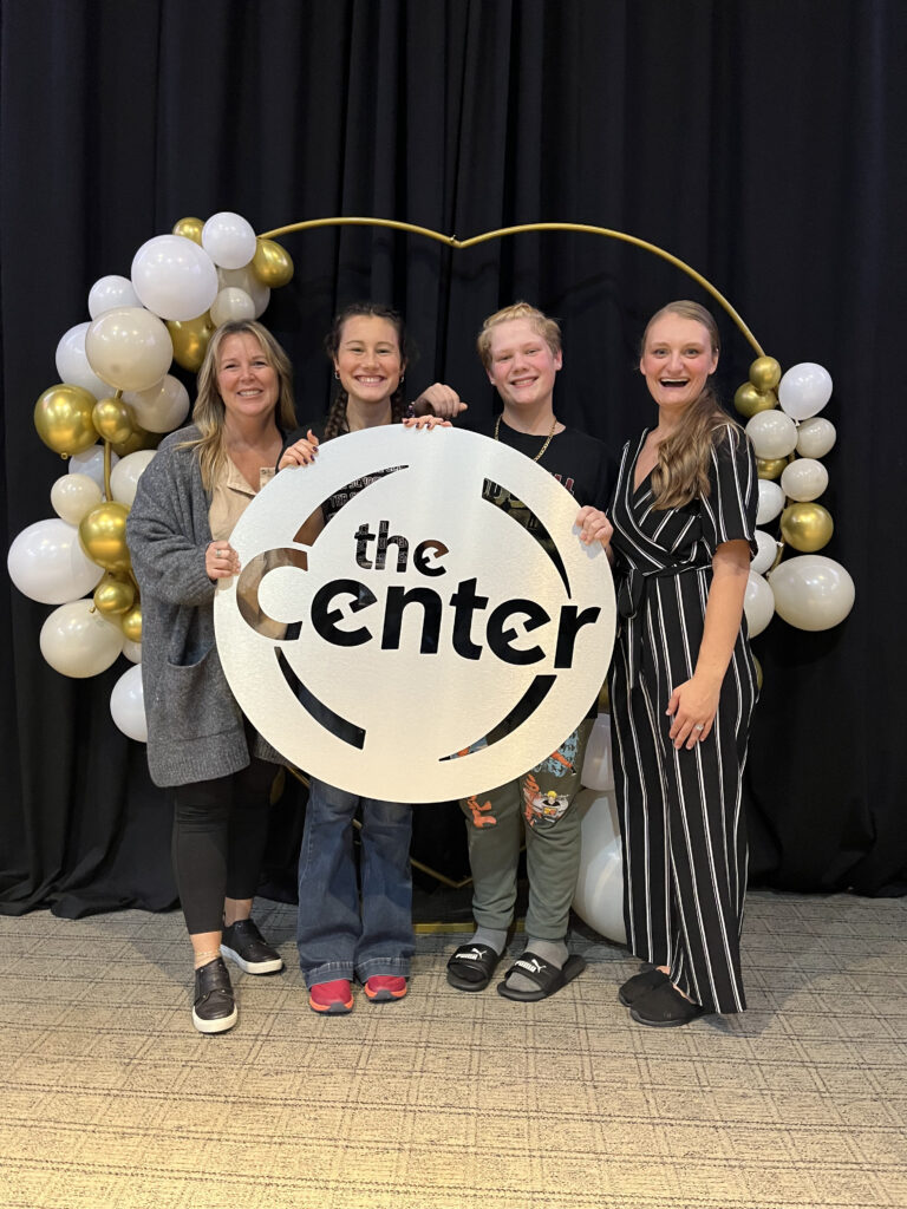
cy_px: 604
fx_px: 908
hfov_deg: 53.1
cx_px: 454
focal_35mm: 26
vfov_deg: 67.3
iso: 500
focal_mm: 5.1
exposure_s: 1/30
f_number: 1.6
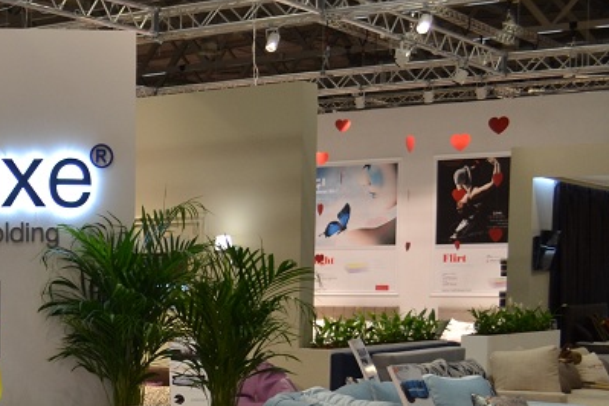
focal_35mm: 79
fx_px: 1336
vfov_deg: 16.8
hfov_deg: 23.3
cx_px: -143
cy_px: 433
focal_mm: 20
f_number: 4
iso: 400
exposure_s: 1/60
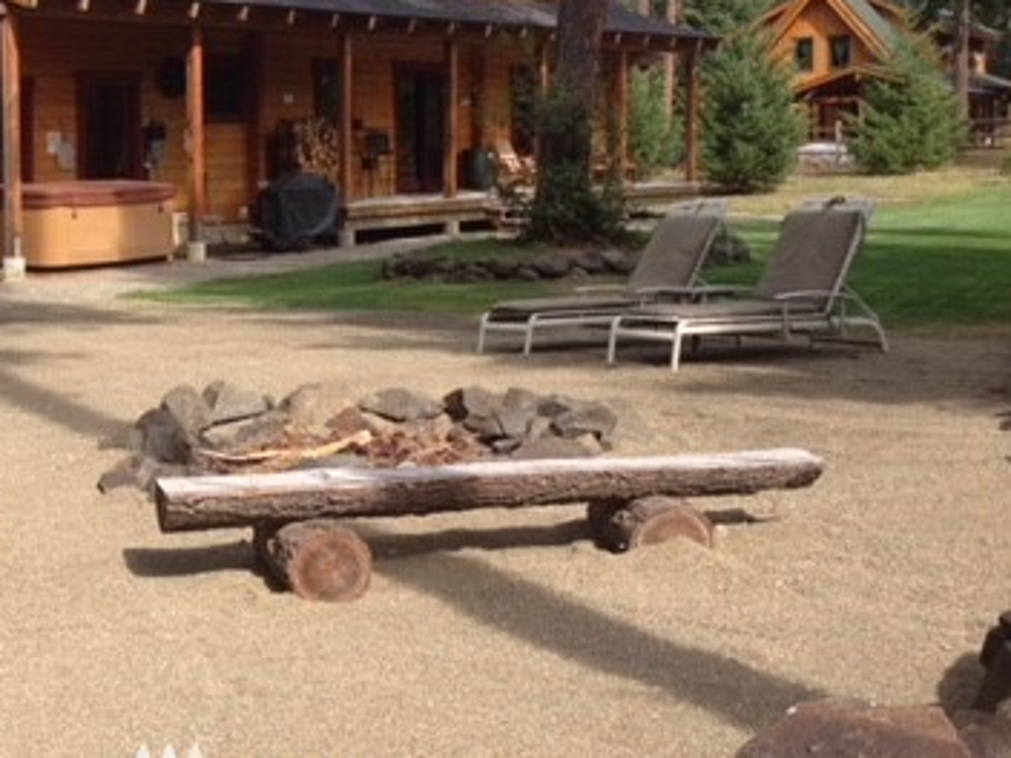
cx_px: 279
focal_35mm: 60
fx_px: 1752
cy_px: 198
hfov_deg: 31.7
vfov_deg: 24.2
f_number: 2.4
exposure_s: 1/480
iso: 50
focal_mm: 4.12
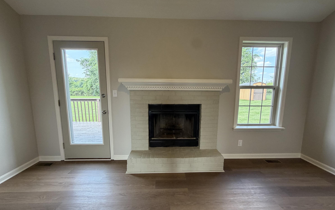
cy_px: 110
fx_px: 137
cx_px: 169
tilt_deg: -8.7
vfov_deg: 74.7
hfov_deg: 101.5
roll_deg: -0.3
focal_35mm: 15
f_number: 2.2
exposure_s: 1/62
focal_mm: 2.22
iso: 125
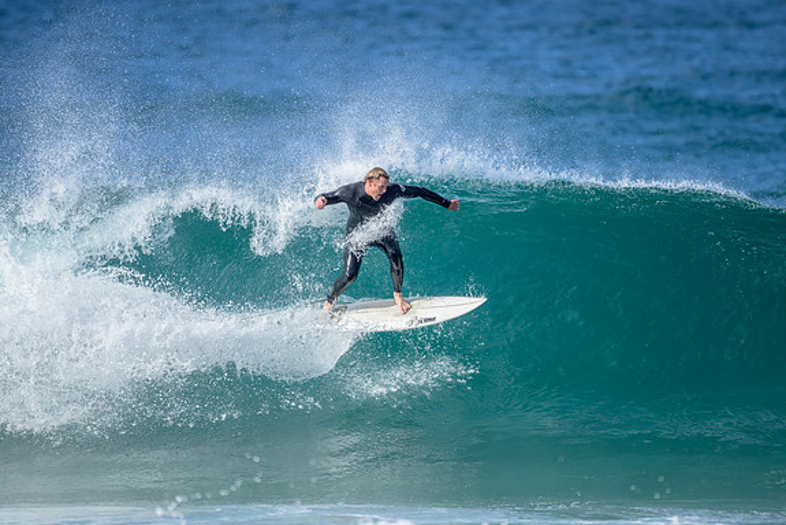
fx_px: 17628
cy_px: 263
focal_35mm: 807
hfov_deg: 2.6
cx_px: 395
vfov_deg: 1.7
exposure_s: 1/2500
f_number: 6.3
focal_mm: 800
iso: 560
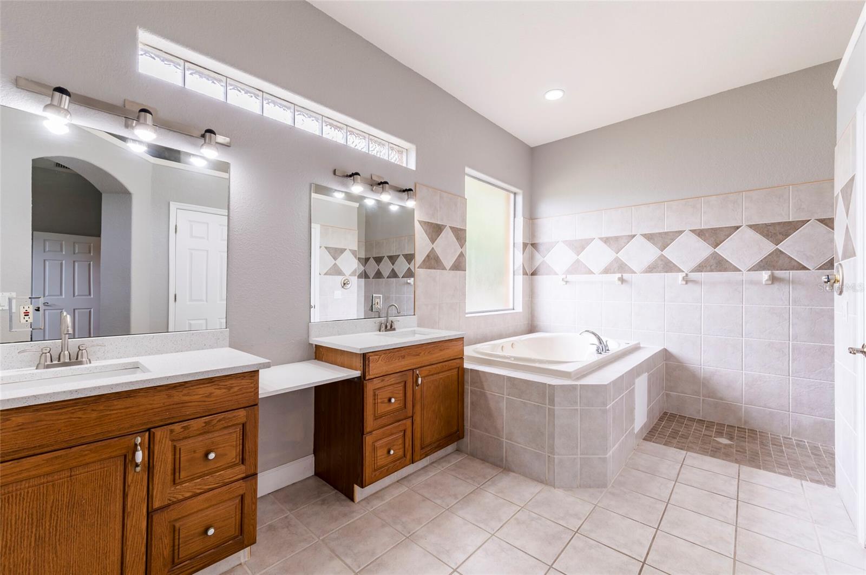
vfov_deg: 81.1
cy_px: 288
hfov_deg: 104.3
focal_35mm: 14
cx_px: 433
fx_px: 336
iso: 200
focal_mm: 14
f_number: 13
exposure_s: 1/30
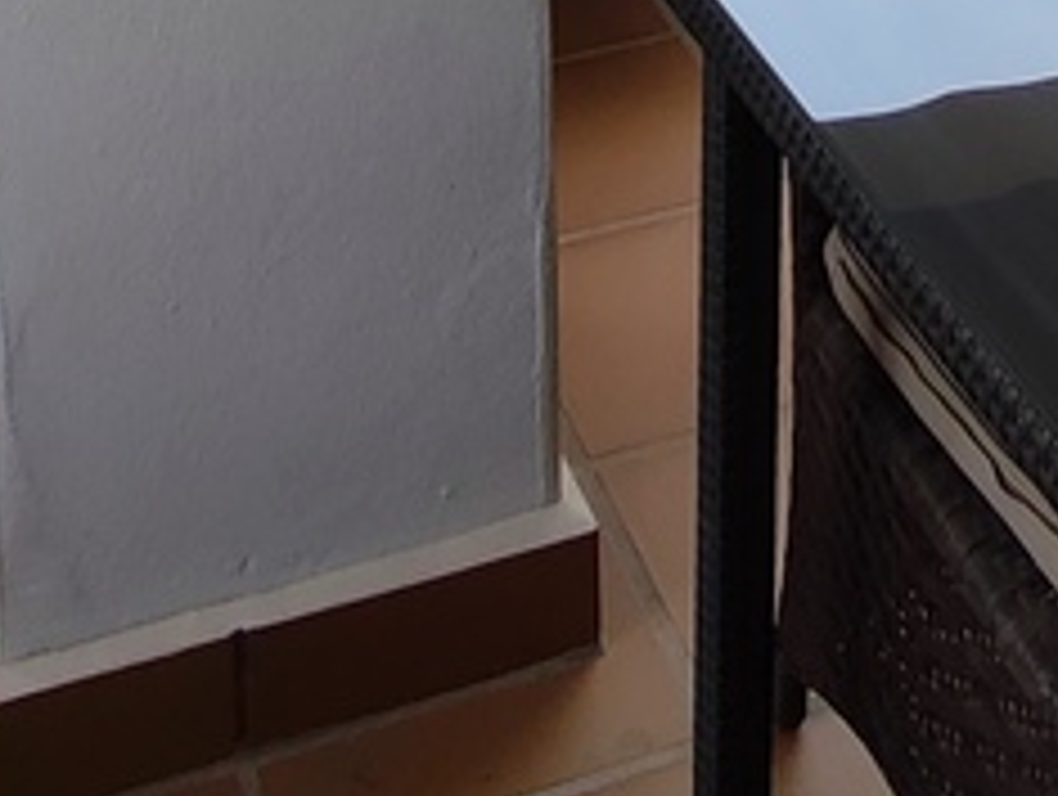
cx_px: 806
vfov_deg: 13.1
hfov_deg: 22.2
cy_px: -1070
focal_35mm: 87
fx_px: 2663
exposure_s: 1/319
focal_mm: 1.65
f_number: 2.2
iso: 50
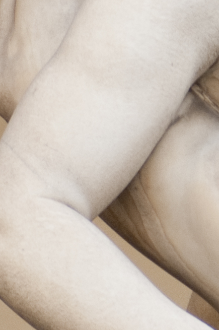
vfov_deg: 2.4
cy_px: 33
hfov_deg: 1.6
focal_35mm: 845
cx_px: 299
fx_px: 7730
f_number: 5.6
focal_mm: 86
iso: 200
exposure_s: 1/160
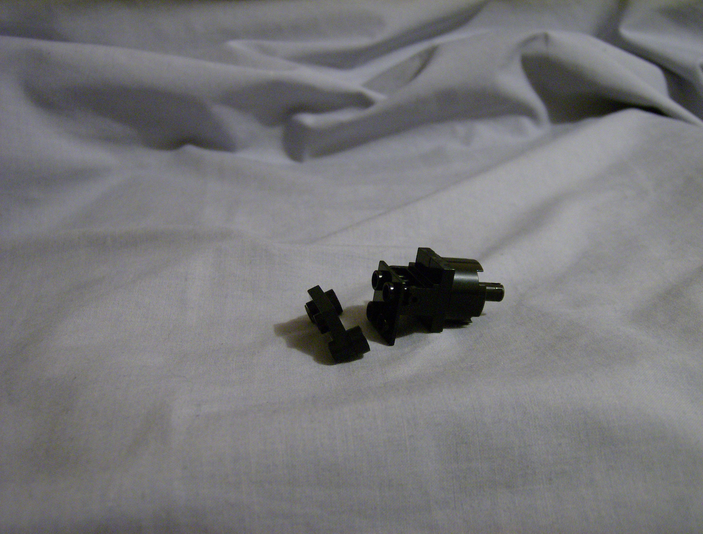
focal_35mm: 38
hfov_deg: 48.8
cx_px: 352
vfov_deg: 38.0
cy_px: 267
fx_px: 775
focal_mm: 6.4
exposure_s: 1/13
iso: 200
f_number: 2.9
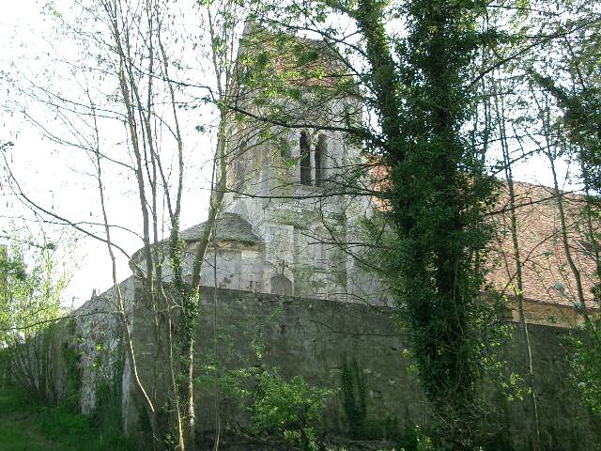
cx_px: 300
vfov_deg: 29.7
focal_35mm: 49
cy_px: 226
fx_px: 851
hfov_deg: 38.9
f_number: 3.1
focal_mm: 8.2
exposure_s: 1/160
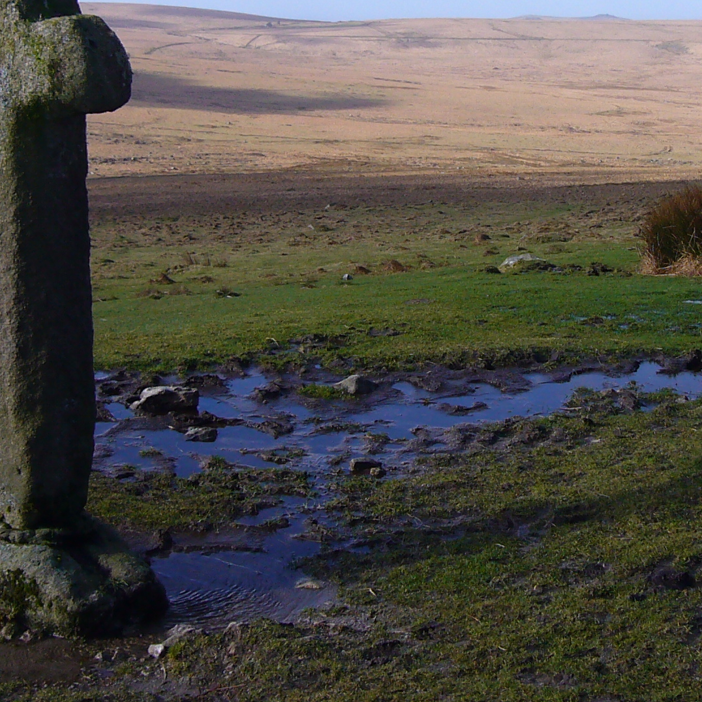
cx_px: 434
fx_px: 1583
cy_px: 203
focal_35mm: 69
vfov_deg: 24.8
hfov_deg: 24.9
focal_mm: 4.9
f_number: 5.6
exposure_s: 1/250
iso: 80
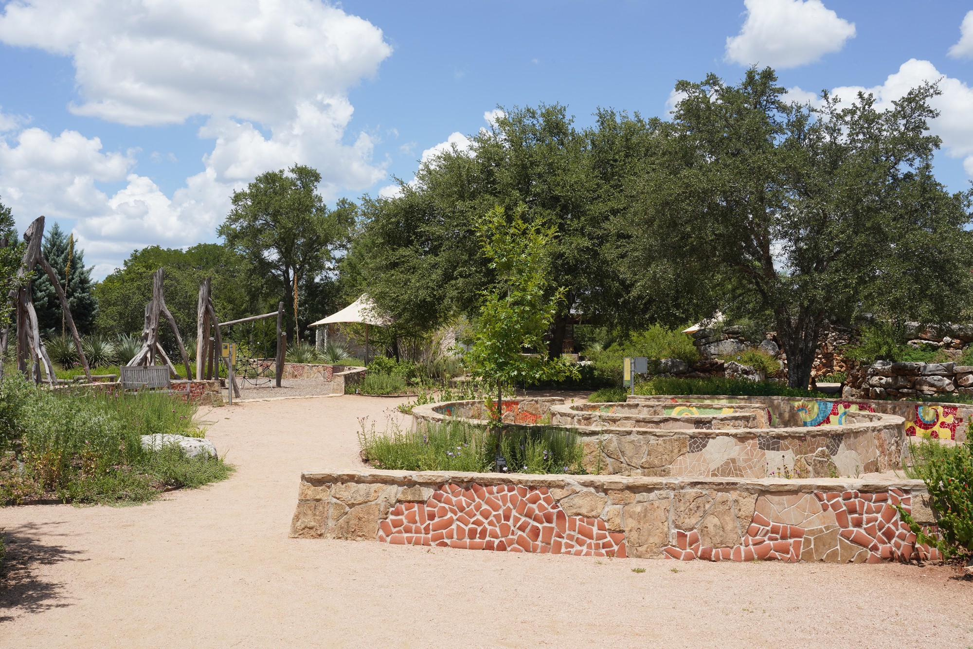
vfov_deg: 36.9
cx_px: 486
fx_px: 973
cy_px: 324
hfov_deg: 53.1
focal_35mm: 36
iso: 160
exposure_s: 1/100
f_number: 20
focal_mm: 36
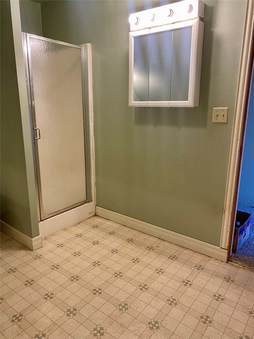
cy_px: 170
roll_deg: -0.3
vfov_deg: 67.3
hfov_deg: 53.1
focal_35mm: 26
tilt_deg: -13.1
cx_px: 127
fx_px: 254
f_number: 1.8
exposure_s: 1/60
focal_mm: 4.25
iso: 80
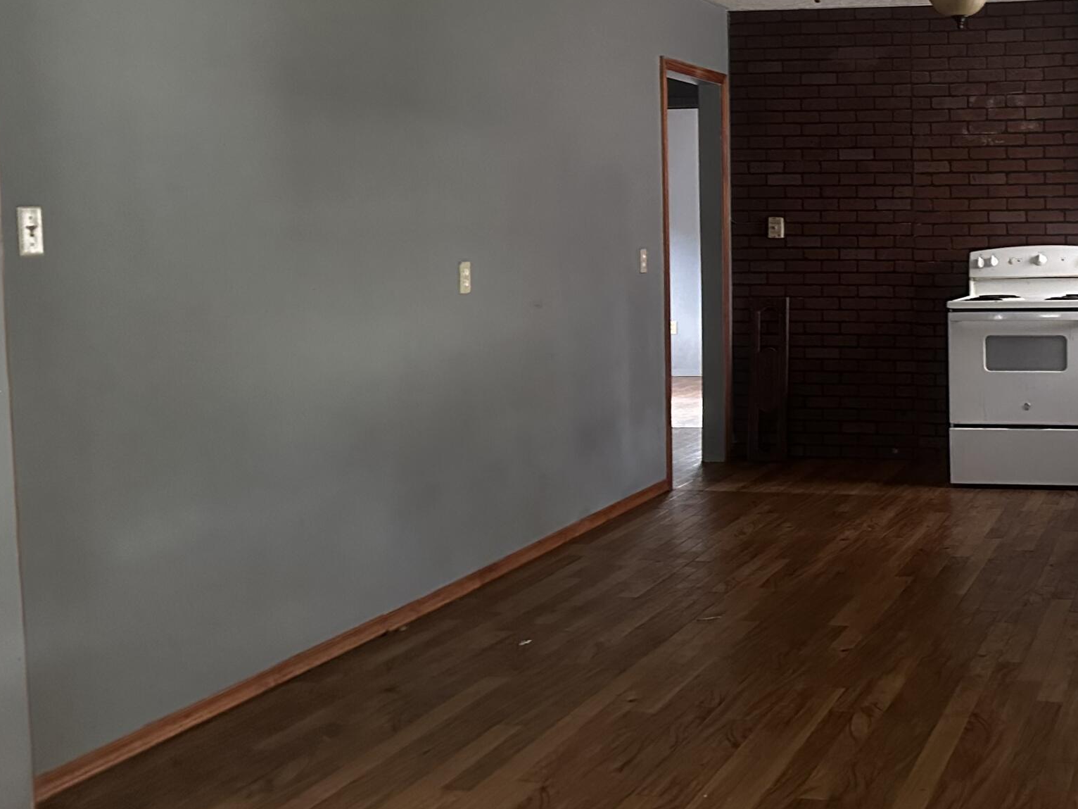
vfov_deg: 30.7
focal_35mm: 47
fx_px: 1464
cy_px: 288
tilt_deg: -1.9
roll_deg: -0.7
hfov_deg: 38.1
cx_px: 937
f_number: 1.78
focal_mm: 6.86
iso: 1000
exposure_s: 1/41
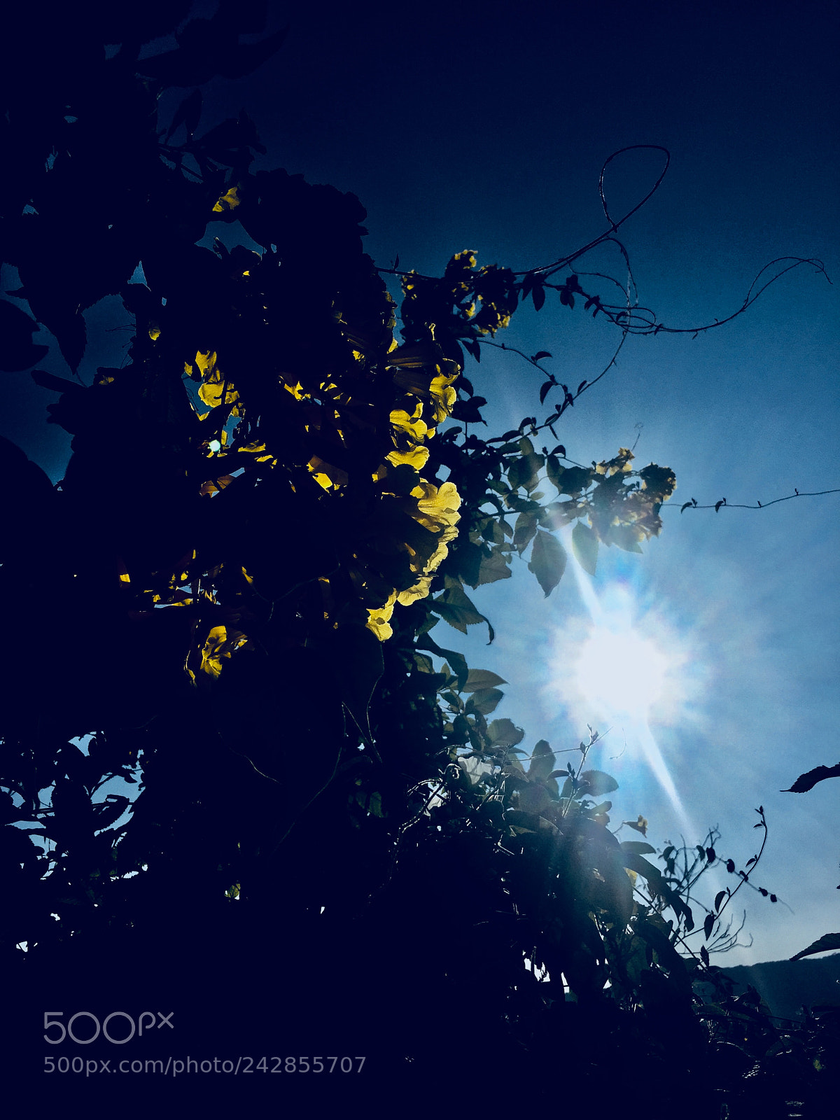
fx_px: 938
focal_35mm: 29
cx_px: 420
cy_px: 560
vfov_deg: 61.7
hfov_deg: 48.2
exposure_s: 1/13333
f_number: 2.2
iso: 32
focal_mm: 4.15
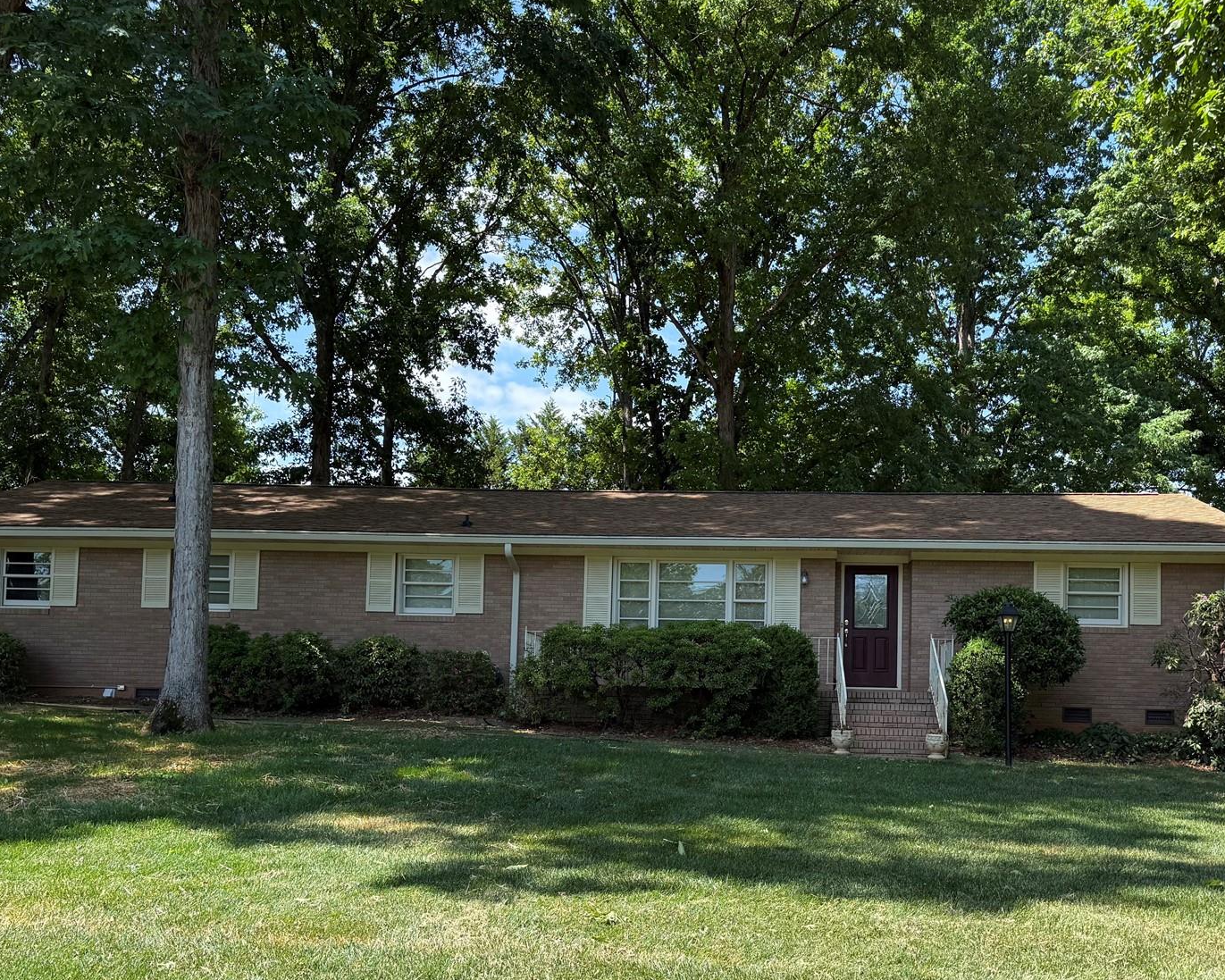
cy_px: 639
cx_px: 684
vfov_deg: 41.8
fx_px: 1269
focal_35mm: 35
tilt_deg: +3.4
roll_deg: -1.1
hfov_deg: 51.4
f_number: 1.78
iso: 100
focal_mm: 6.76
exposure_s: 1/1122
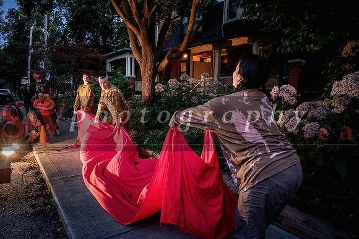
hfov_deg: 73.7
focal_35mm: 24
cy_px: 120
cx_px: 180
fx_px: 239
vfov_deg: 53.2
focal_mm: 16
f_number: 2.8
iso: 1600
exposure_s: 1/200
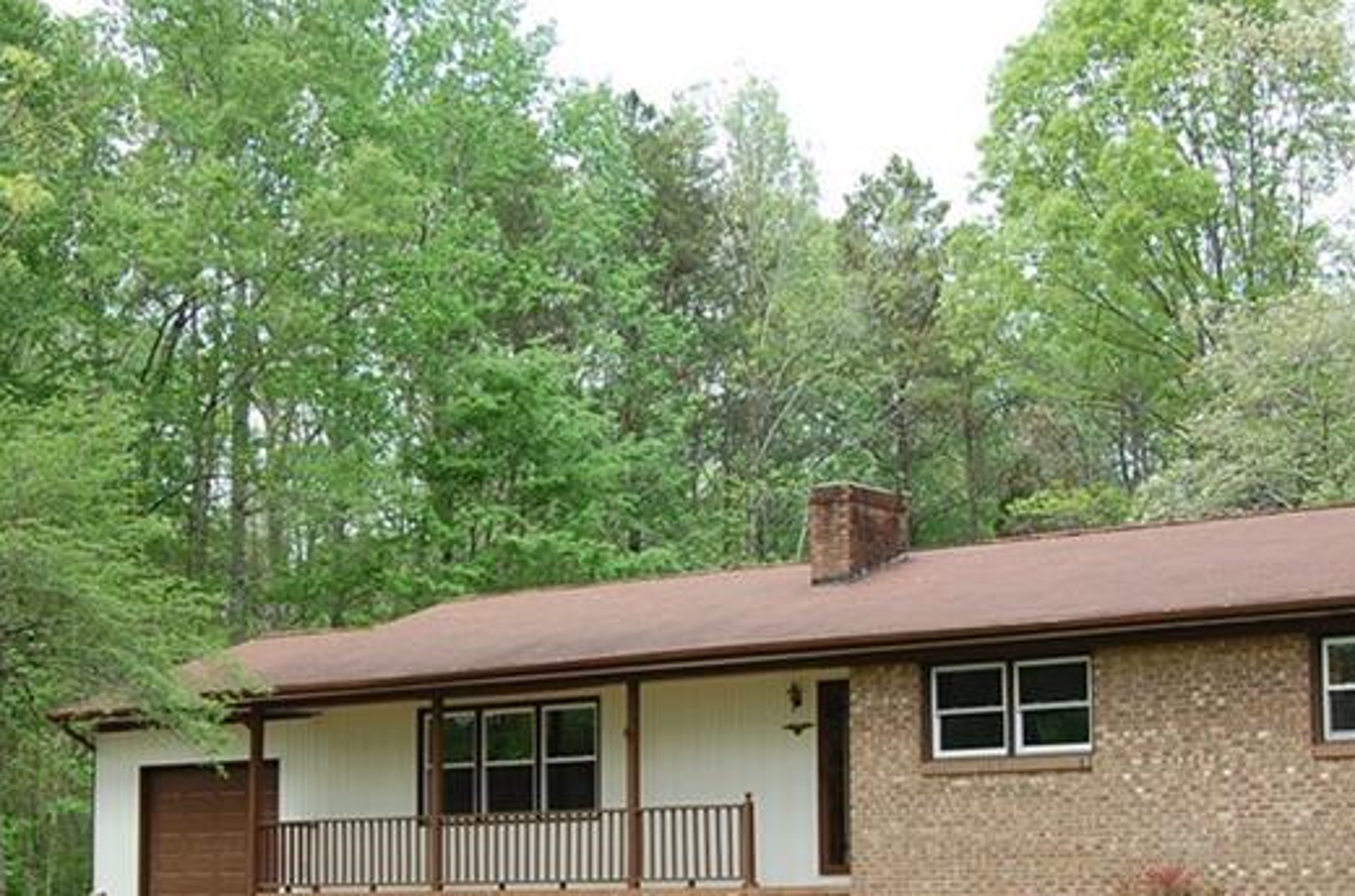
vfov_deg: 19.7
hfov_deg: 29.7
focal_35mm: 68
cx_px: 578
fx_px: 2553
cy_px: 695
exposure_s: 1/200
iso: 200
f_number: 7.1
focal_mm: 23
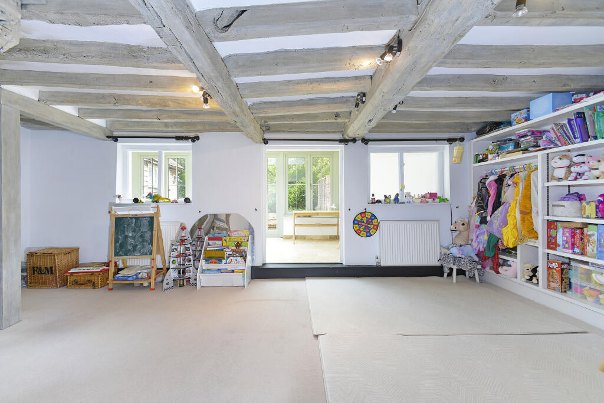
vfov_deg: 81.2
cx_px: 302
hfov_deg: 104.2
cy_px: 202
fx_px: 235
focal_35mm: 14
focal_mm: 14
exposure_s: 1/30
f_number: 7.1
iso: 400
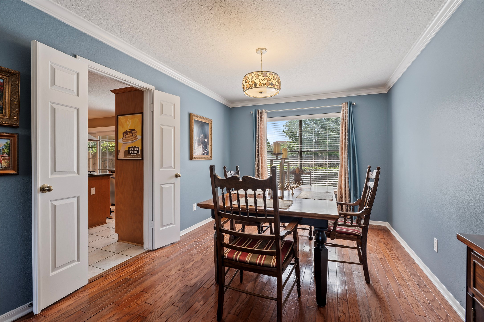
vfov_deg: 73.7
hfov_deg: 96.8
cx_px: 242
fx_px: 215
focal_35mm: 16
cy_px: 161
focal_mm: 16
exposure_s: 1/8
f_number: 6.3
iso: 125
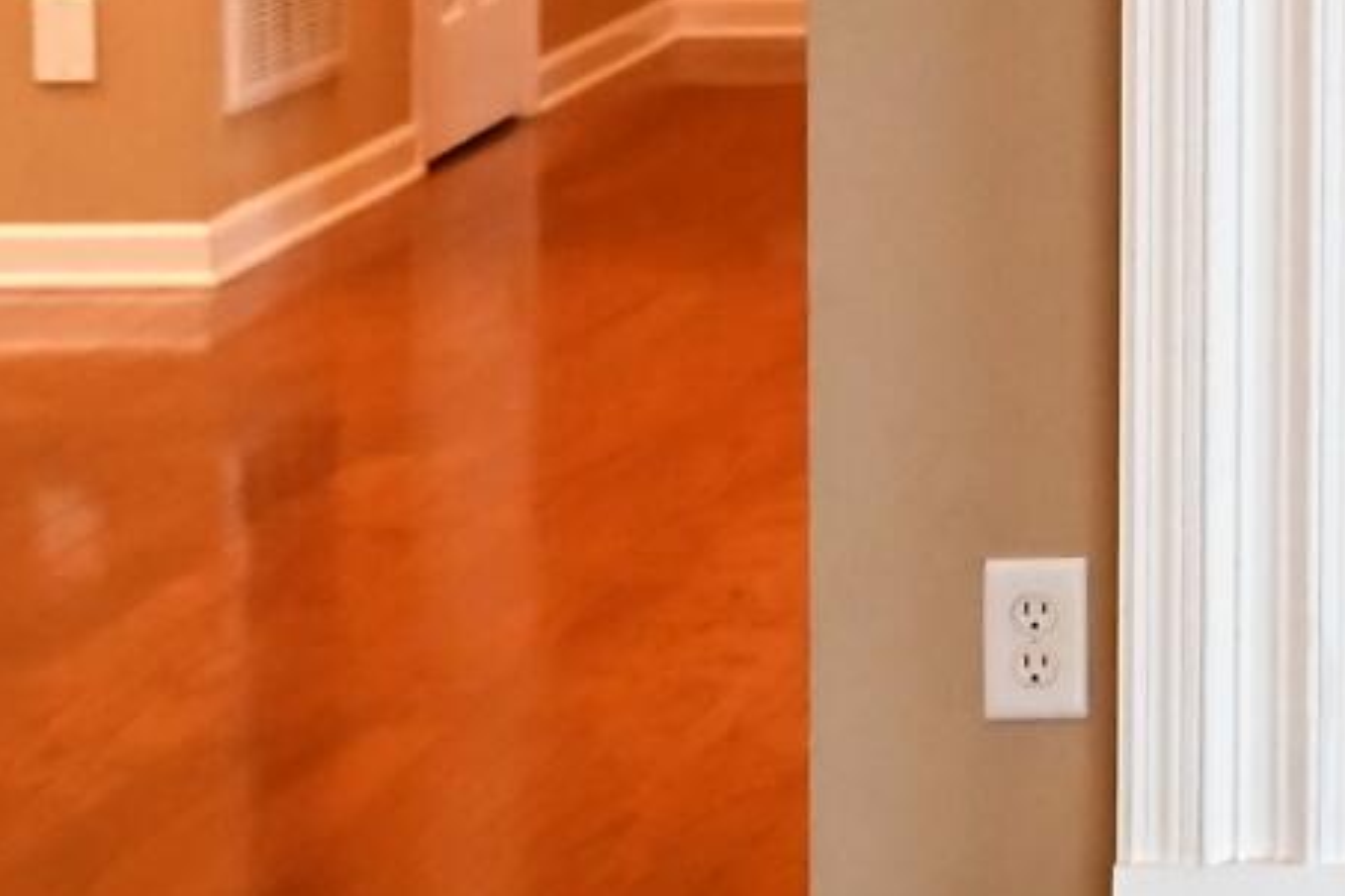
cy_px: -466
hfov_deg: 11.7
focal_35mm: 159
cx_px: 2616
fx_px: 5940
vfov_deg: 8.4
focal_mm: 24
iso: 2800
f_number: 4
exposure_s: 1/125
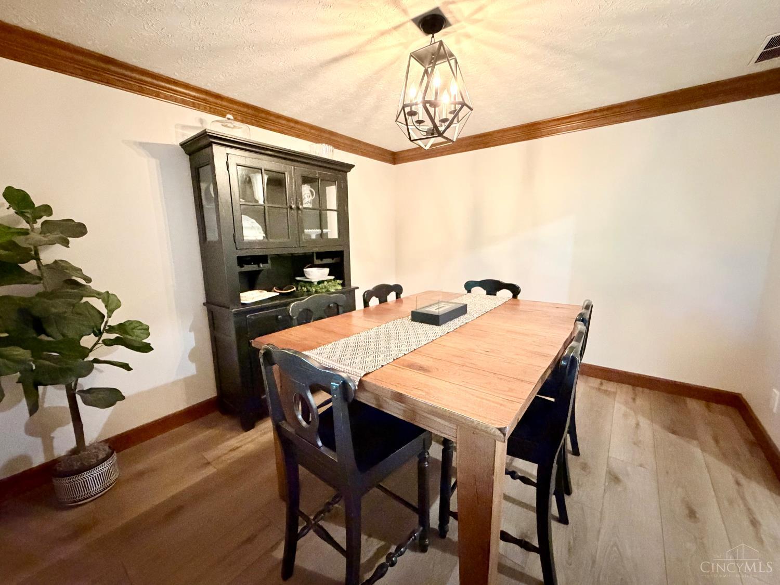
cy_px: 292
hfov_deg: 102.1
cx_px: 390
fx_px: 315
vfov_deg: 85.7
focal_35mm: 14
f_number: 2.2
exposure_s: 1/40
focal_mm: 2.22
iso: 1250
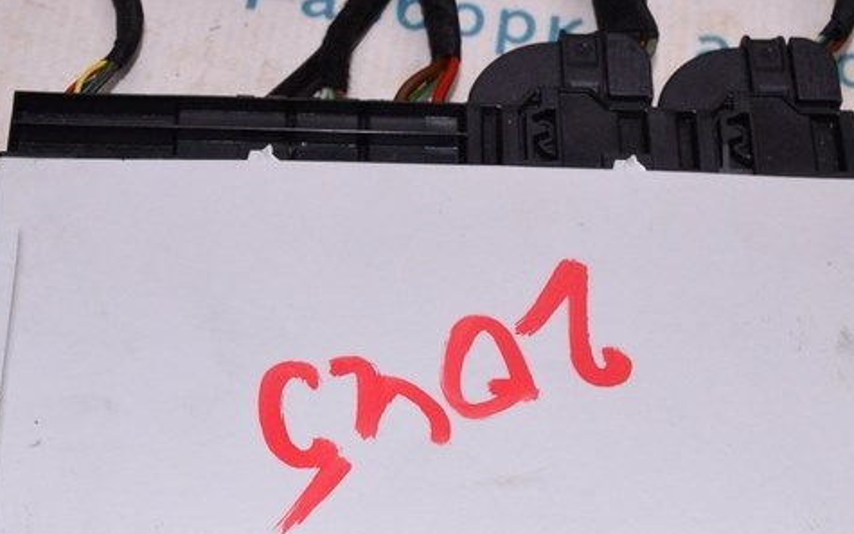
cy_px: 294
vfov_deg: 16.5
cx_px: 408
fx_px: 1839
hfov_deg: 26.1
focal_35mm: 79
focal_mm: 24
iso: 1600
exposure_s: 1/200
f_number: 8
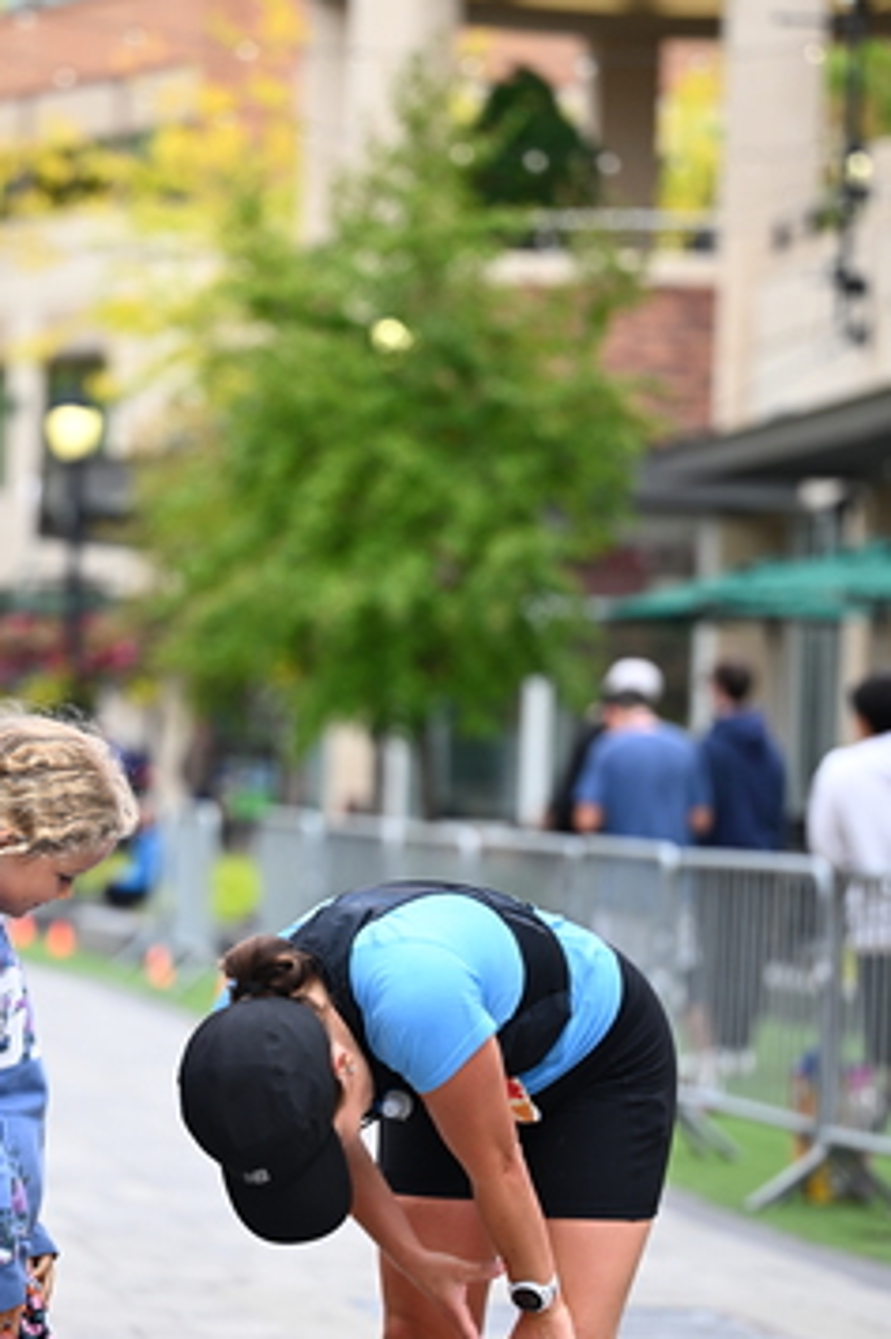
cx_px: 295
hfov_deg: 8.8
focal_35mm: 156
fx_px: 5797
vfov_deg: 13.2
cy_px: 820
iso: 640
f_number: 2.8
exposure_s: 1/1600
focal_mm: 101
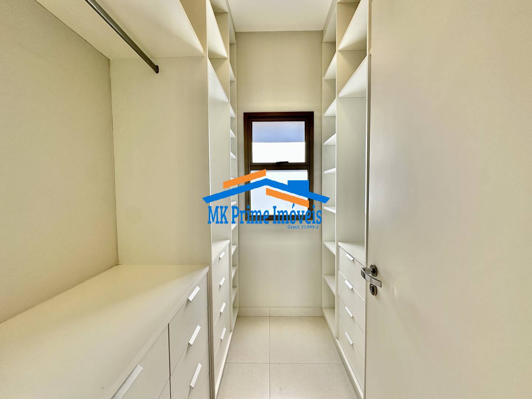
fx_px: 215
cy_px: 200
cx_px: 266
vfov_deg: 85.7
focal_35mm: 14
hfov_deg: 102.1
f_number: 2.2
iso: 40
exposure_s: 1/432
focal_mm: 2.22
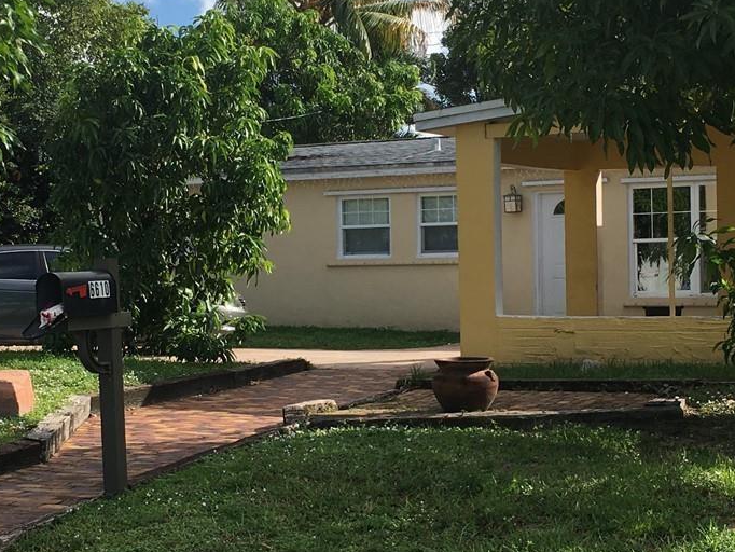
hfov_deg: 28.6
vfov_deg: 21.6
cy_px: 307
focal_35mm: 68
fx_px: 1444
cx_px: 365
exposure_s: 1/1131
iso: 25
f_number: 2.2
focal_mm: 4.15
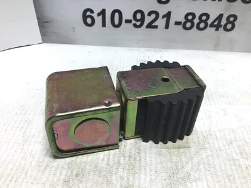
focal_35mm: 31
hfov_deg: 58.4
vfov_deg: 45.4
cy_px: 94
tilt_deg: -37.4
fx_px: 225
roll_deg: -3.4
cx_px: 126
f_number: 2.4
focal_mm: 3.3
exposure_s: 1/120
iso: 40
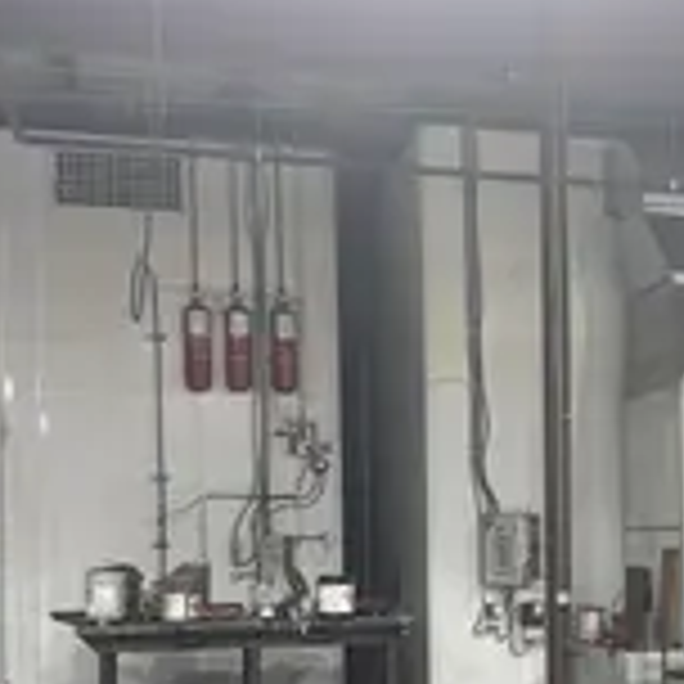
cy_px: 522
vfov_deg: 30.0
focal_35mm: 56
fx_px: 1252
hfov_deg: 29.8
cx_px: 554
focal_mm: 6.76
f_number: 1.78
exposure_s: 1/60
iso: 250
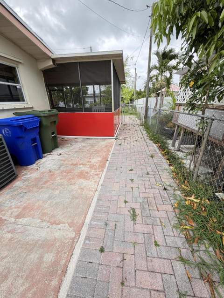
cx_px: 112
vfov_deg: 102.1
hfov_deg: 85.7
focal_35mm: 14
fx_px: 121
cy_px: 149
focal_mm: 2.22
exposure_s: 1/241
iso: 40
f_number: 2.2
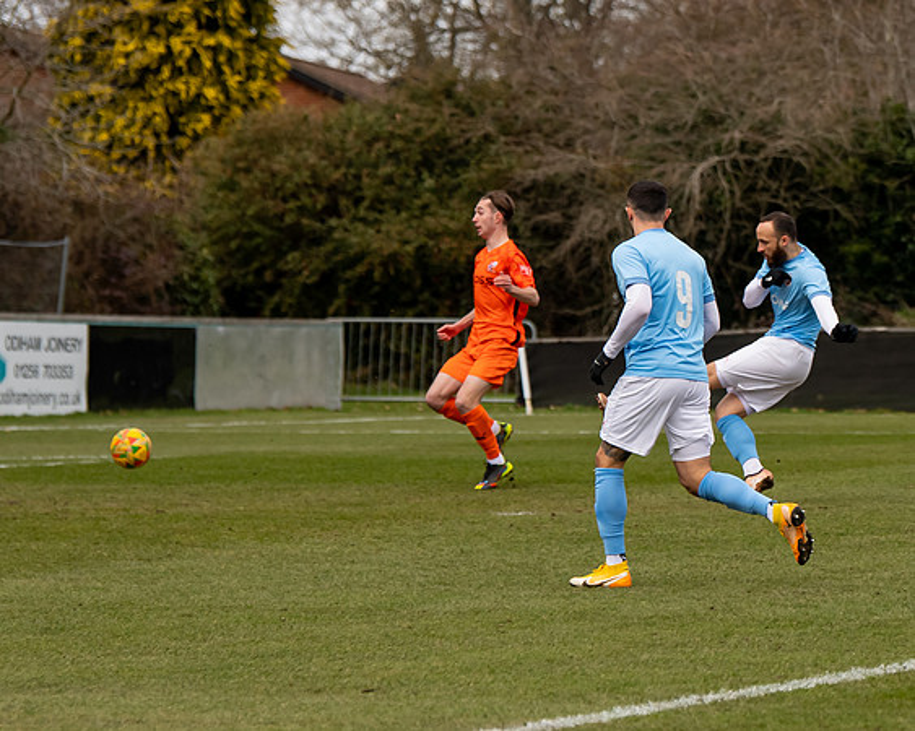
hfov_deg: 7.2
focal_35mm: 270
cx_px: 711
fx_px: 7313
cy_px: 353
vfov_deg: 5.7
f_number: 4
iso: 500
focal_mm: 130
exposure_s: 1/1600
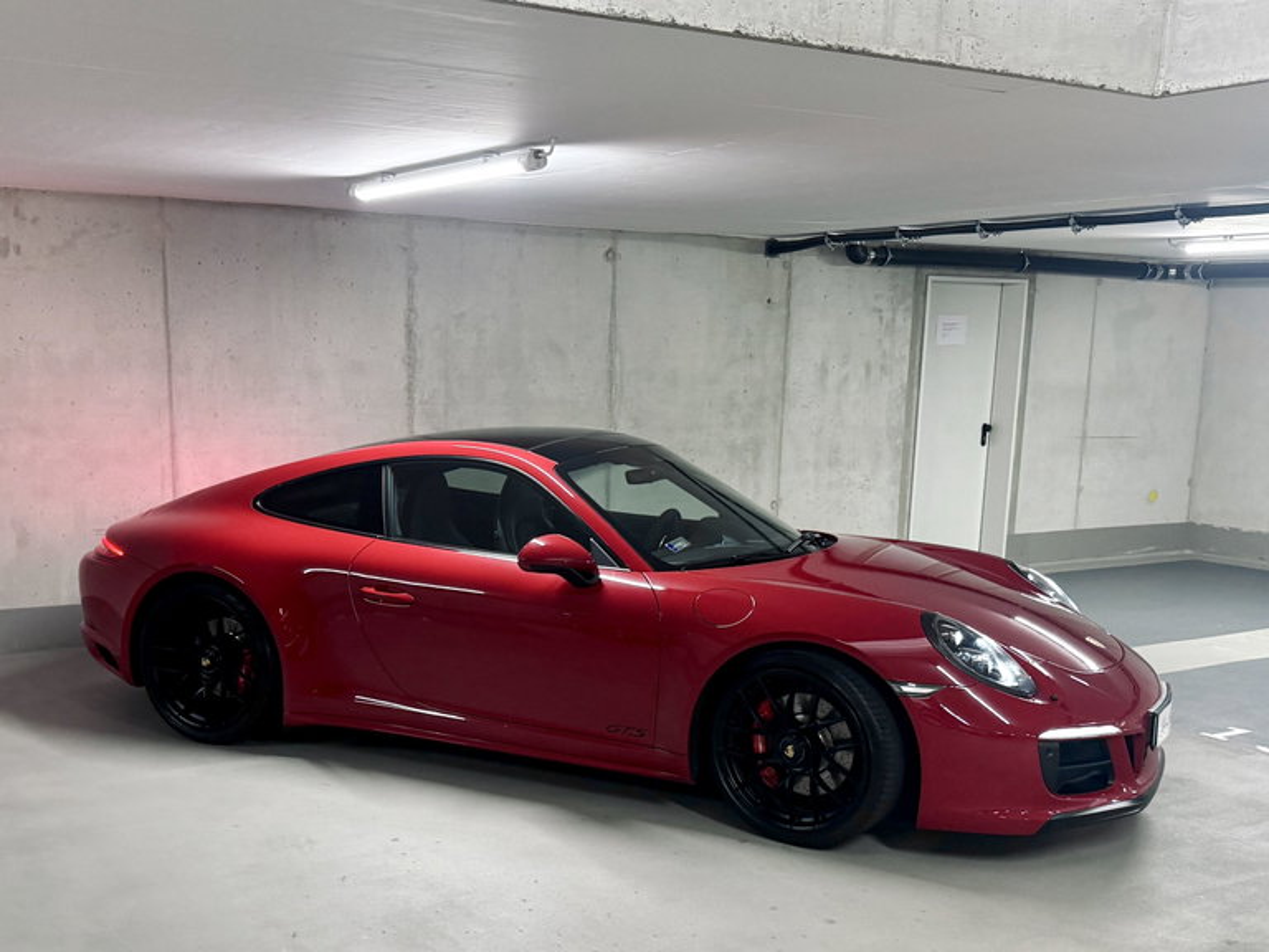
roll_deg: -1.9
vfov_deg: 56.8
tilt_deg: -10.2
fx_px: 880
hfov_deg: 71.6
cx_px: 634
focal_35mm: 24
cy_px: 476
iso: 250
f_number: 1.78
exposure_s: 1/100
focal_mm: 6.76
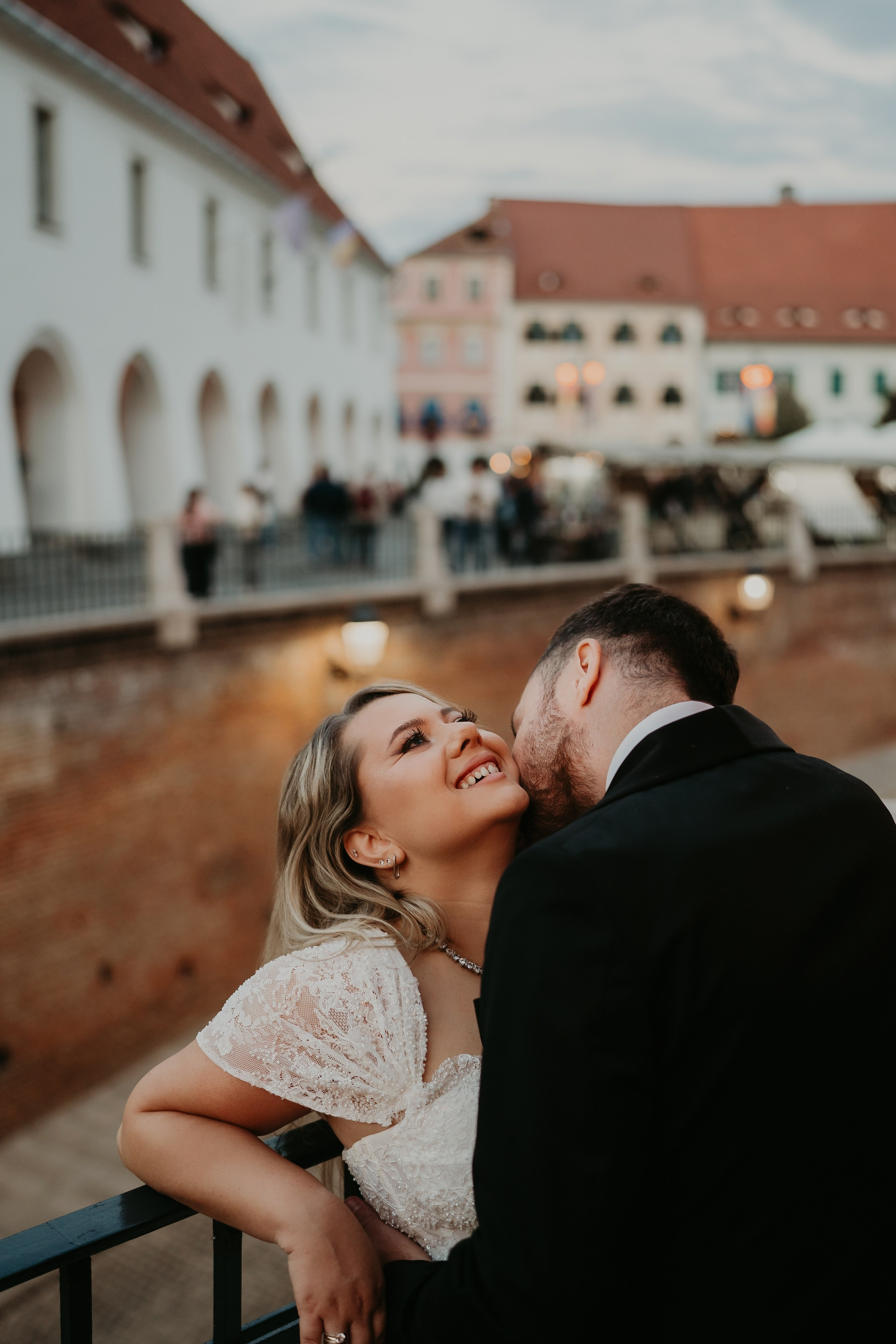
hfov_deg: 35.0
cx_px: 481
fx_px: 1419
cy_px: 691
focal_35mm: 38
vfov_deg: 50.7
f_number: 1.8
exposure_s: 1/200
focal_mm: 35
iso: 320
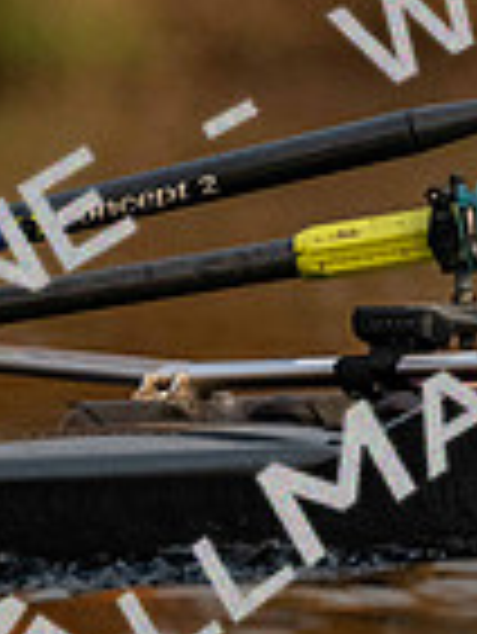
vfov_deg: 0.8
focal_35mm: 2373
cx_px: 886
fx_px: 43533
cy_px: 97
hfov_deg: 0.6
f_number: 4
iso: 2800
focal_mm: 600
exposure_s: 1/2500
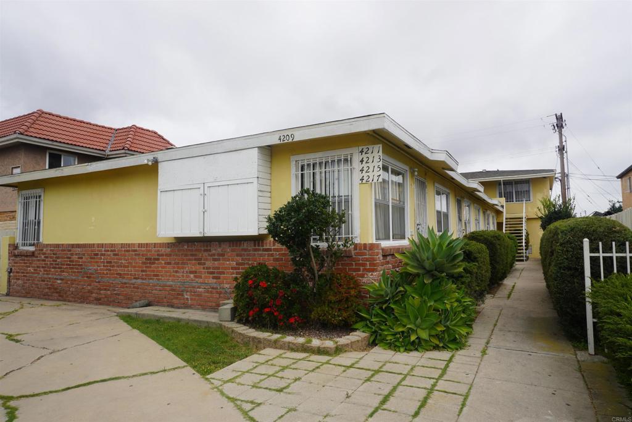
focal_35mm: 24
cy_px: 211
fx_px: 421
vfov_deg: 53.1
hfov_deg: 73.7
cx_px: 316
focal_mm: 16
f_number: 9
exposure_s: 1/125
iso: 100
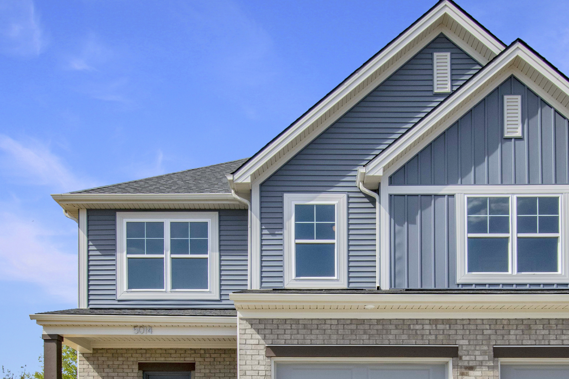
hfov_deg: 51.2
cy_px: 302
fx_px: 584
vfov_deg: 34.9
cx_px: 370
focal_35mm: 37
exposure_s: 1/400
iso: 200
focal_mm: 13
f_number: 10
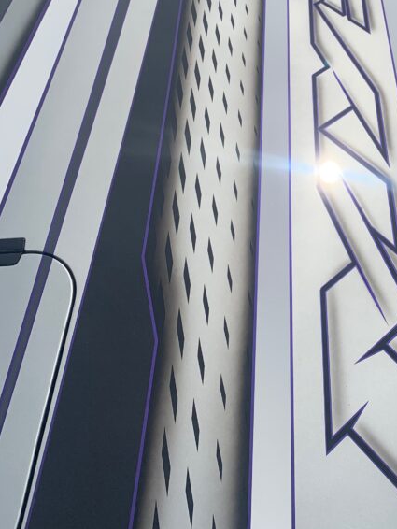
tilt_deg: -39.8
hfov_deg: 30.0
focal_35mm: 47
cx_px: 328
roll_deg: -0.3
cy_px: 118
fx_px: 718
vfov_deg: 39.1
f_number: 1.8
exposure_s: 1/9524
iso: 25
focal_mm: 4.25
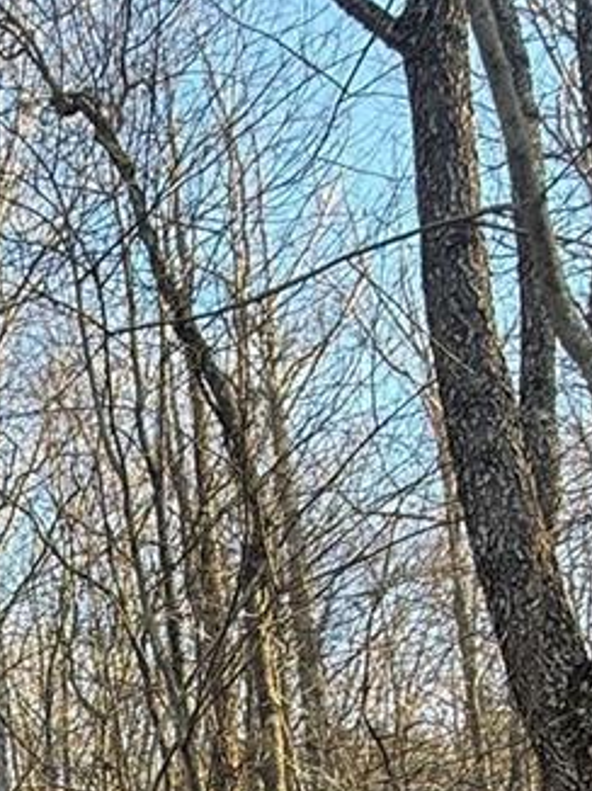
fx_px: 1507
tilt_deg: +15.8
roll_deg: +0.6
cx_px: -267
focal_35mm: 66
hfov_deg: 19.6
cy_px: 1174
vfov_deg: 23.7
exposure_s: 1/99
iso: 50
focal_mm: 2.22
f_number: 2.2
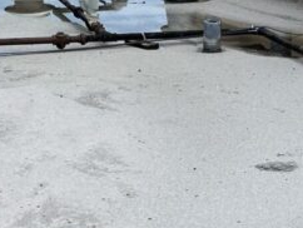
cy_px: 278
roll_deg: -1.5
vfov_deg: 13.1
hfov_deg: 17.6
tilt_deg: -21.2
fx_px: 964
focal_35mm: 110
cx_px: 267
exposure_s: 1/2959
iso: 32
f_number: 1.6
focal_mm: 4.2
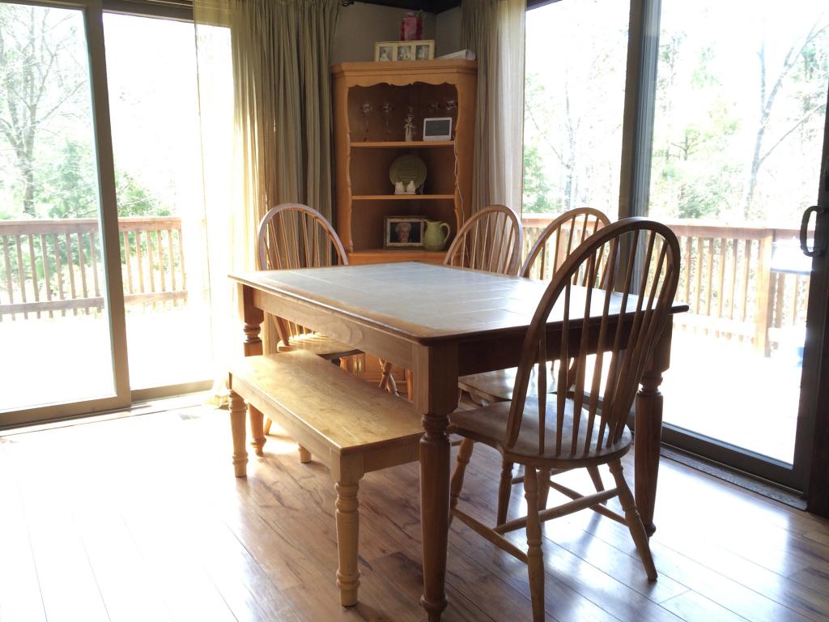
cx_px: 414
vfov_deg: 48.2
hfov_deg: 61.7
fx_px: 695
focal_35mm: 29
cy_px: 311
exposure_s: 1/40
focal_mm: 4.15
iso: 40
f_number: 2.2
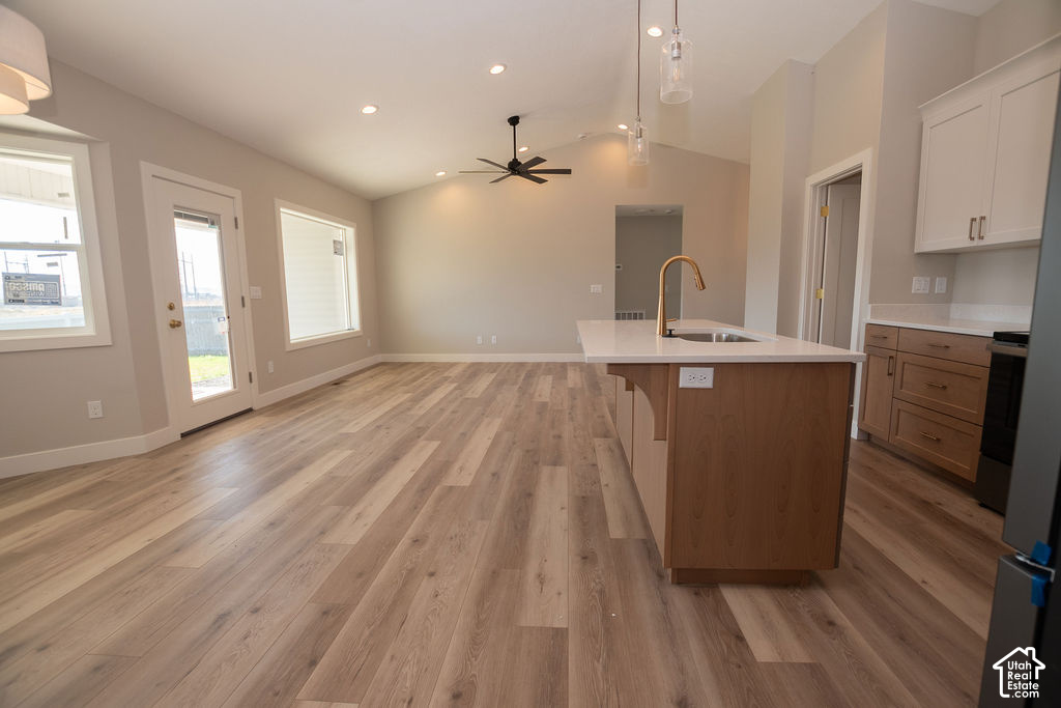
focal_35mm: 15
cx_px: 530
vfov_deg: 76.6
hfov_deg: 99.6
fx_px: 448
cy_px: 354
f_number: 4
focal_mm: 10
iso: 125
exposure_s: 1/200
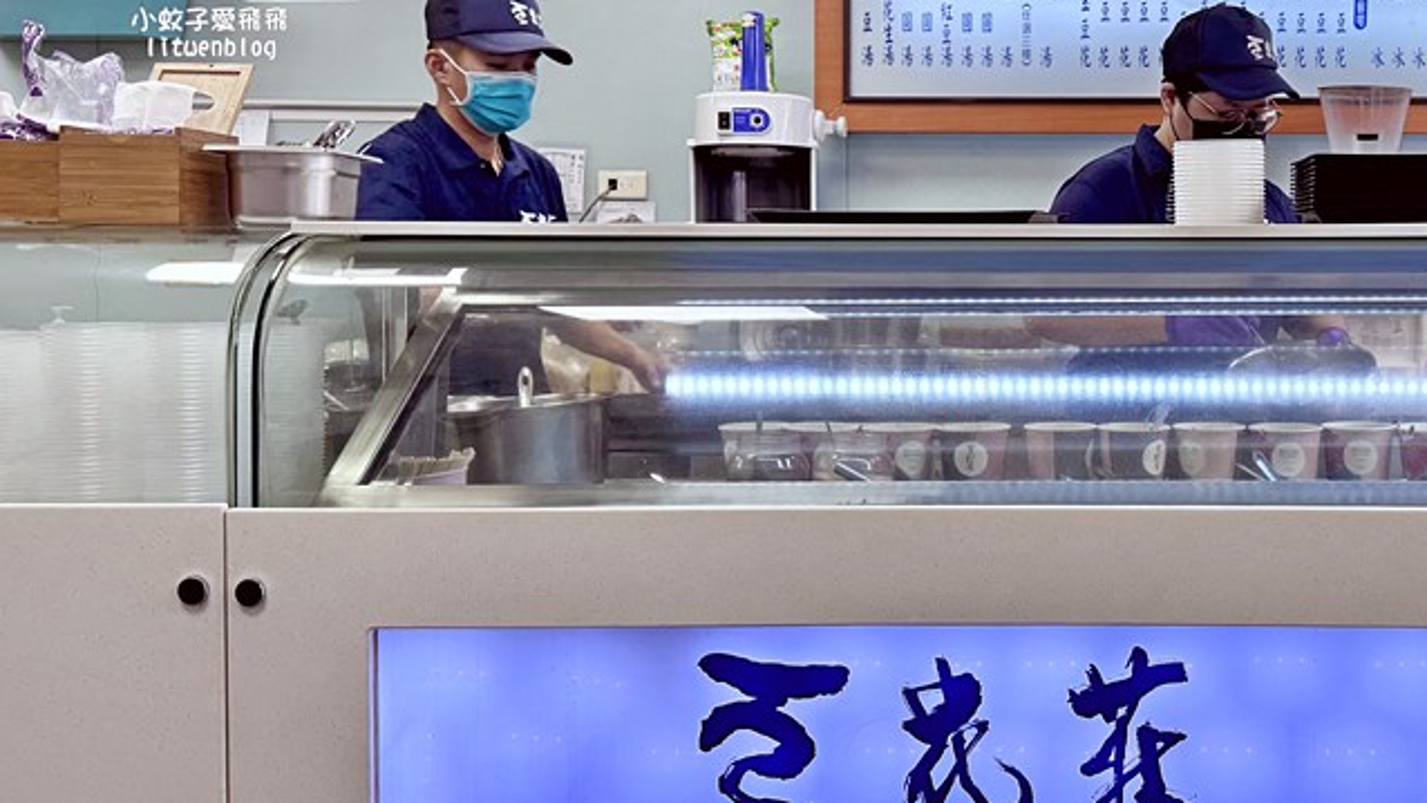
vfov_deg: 28.9
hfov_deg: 47.8
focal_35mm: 41
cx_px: 1040
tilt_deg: -0.8
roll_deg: -0.3
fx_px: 1552
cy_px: 293
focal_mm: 6.76
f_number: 1.78
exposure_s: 1/181
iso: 64
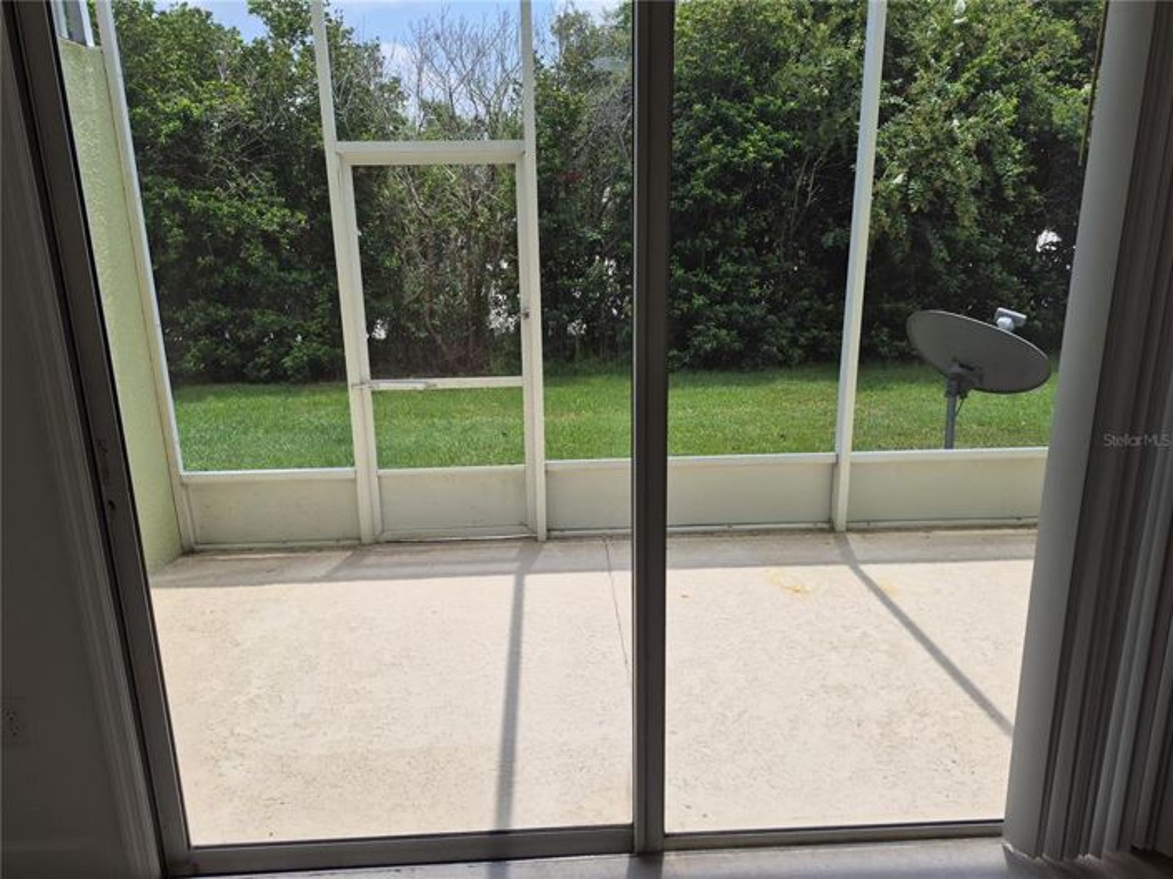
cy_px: 440
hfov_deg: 74.0
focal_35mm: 23
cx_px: 586
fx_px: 779
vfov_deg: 58.8
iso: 80
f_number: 1.8
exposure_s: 1/1860
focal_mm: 5.4
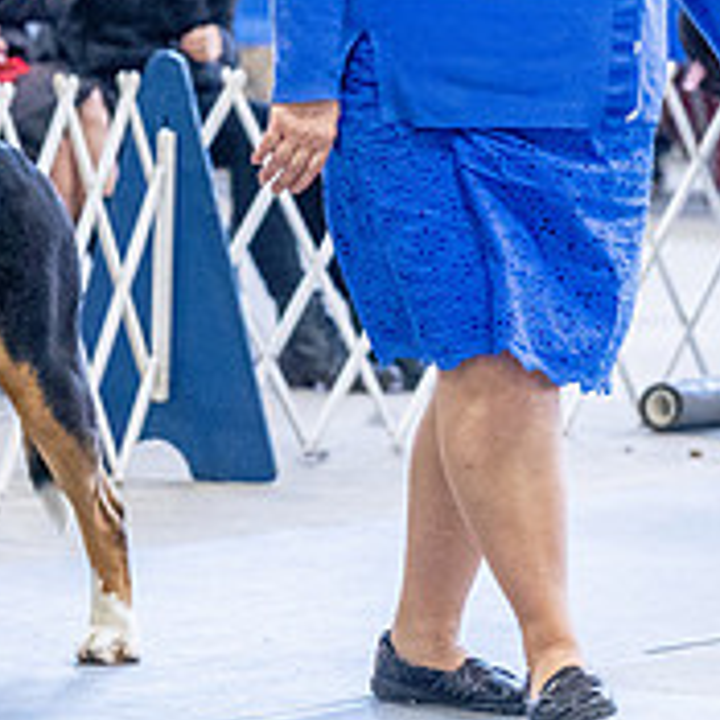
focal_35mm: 307
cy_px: 80
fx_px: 7224
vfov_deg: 5.7
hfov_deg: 5.7
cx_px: -354
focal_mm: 109
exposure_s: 1/320
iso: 6400
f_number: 3.5
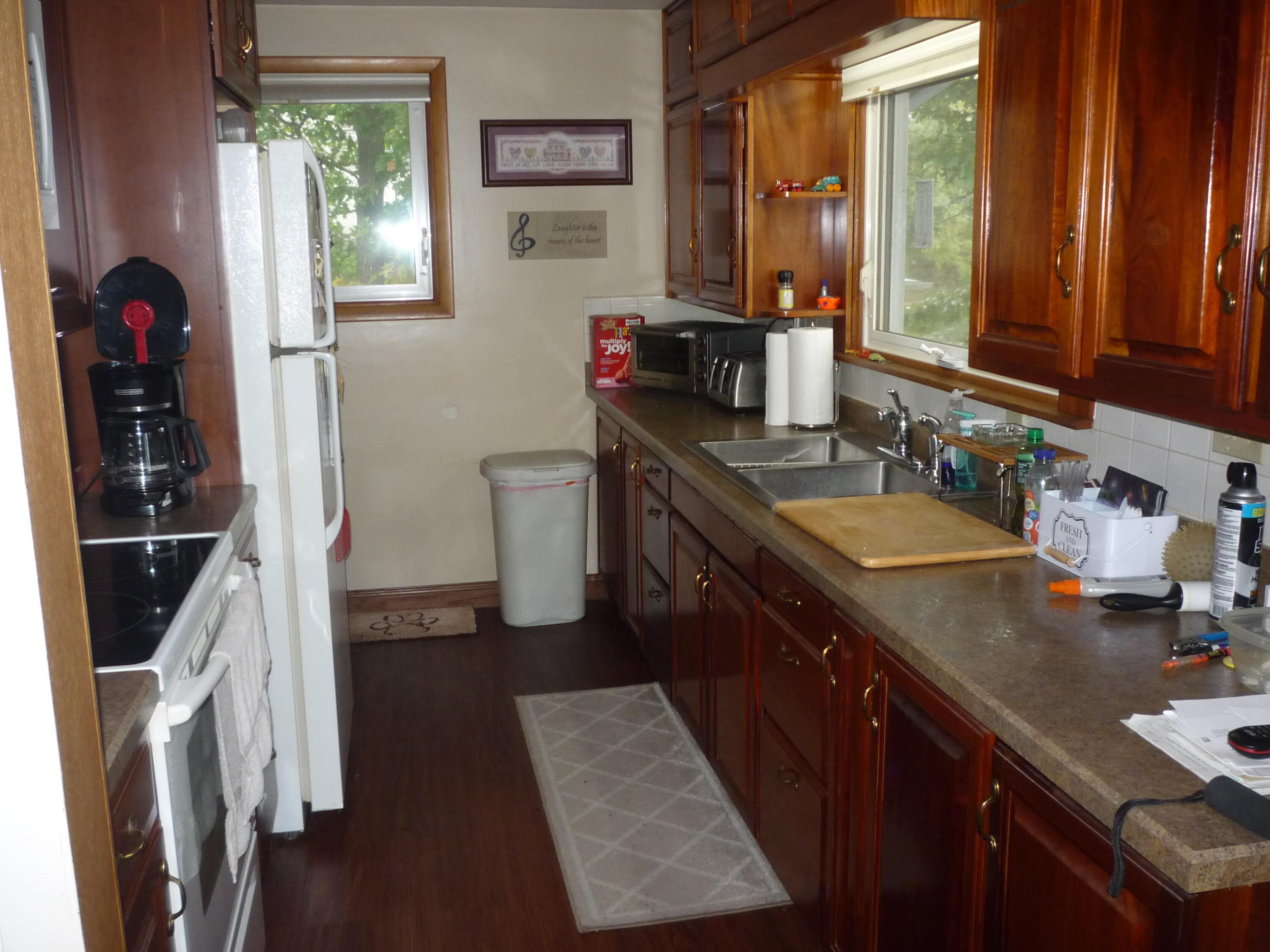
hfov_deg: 56.8
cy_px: 476
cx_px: 635
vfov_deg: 44.2
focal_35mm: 32
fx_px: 1174
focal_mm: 5.2
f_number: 3.3
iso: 200
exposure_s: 1/30
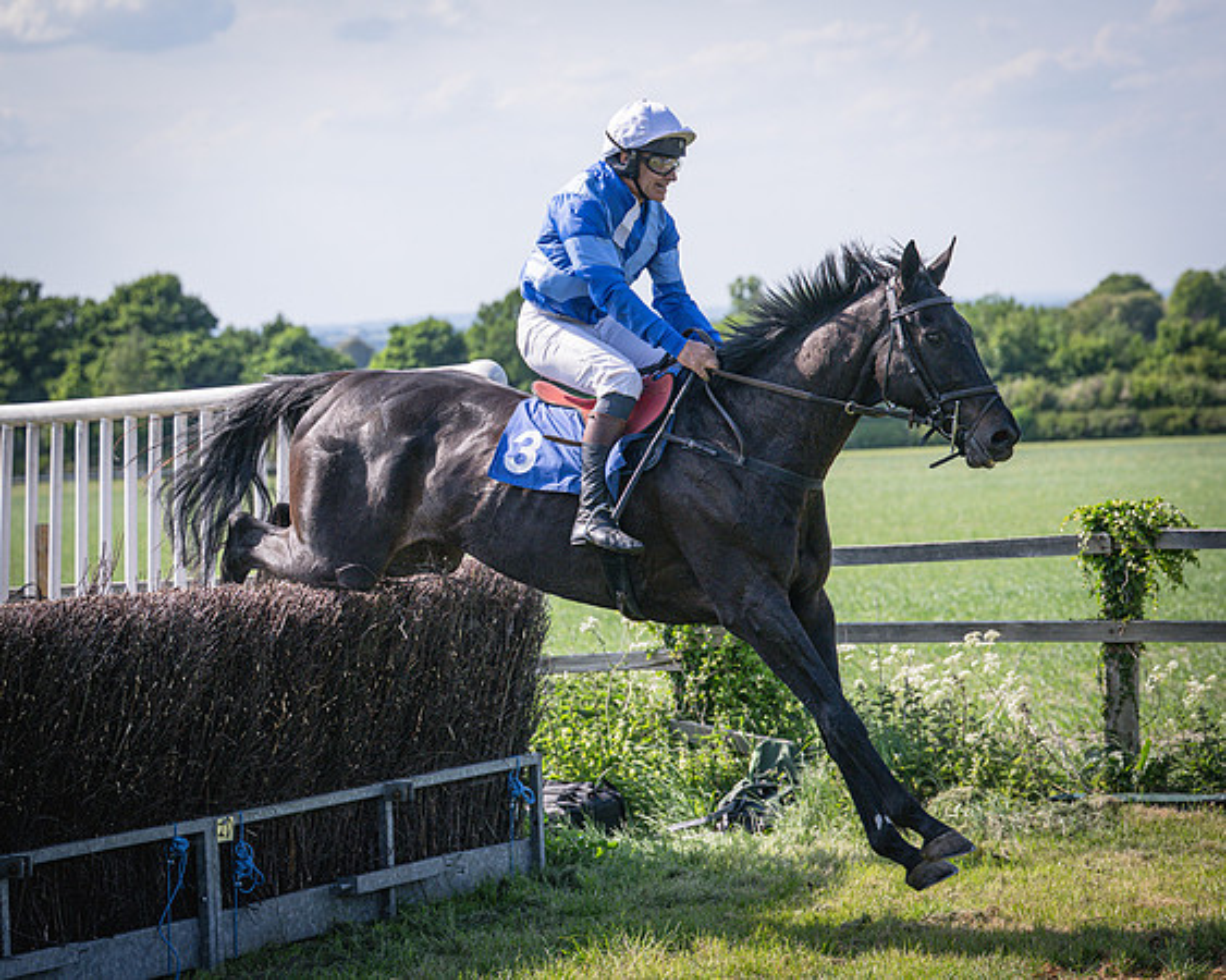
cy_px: 505
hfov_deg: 17.4
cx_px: 649
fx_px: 4001
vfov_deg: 14.0
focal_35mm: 110
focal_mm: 86
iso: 400
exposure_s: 1/3200
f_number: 4
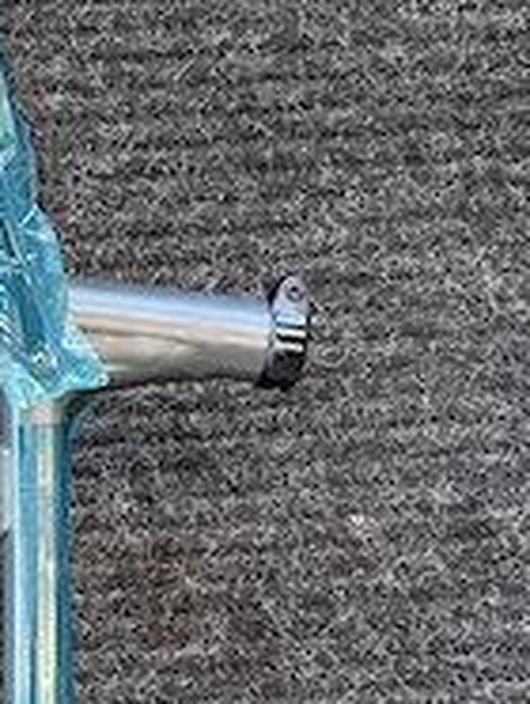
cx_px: -178
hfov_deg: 13.8
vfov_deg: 18.9
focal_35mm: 103
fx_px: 2098
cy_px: 511
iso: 400
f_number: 1.78
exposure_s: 1/60
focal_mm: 6.76
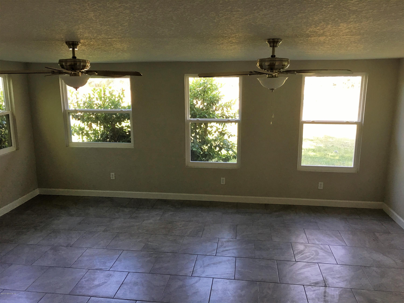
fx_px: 338
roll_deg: +0.2
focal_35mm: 29
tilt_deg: -12.0
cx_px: 202
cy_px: 152
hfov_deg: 61.7
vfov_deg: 48.2
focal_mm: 4.15
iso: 32
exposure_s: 1/30
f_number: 2.2
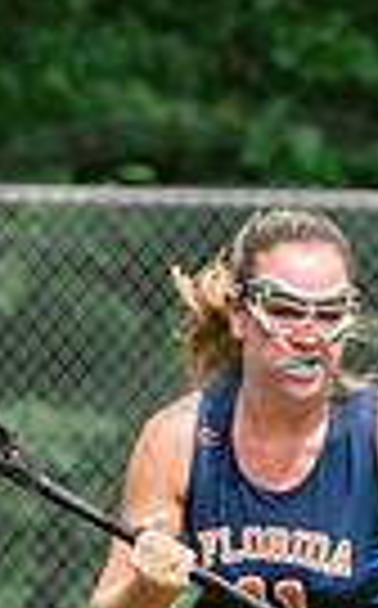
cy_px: 729
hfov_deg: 0.8
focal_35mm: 1746
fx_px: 28871
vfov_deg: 1.2
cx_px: 56
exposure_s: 1/1250
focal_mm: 200
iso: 250
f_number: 4.5
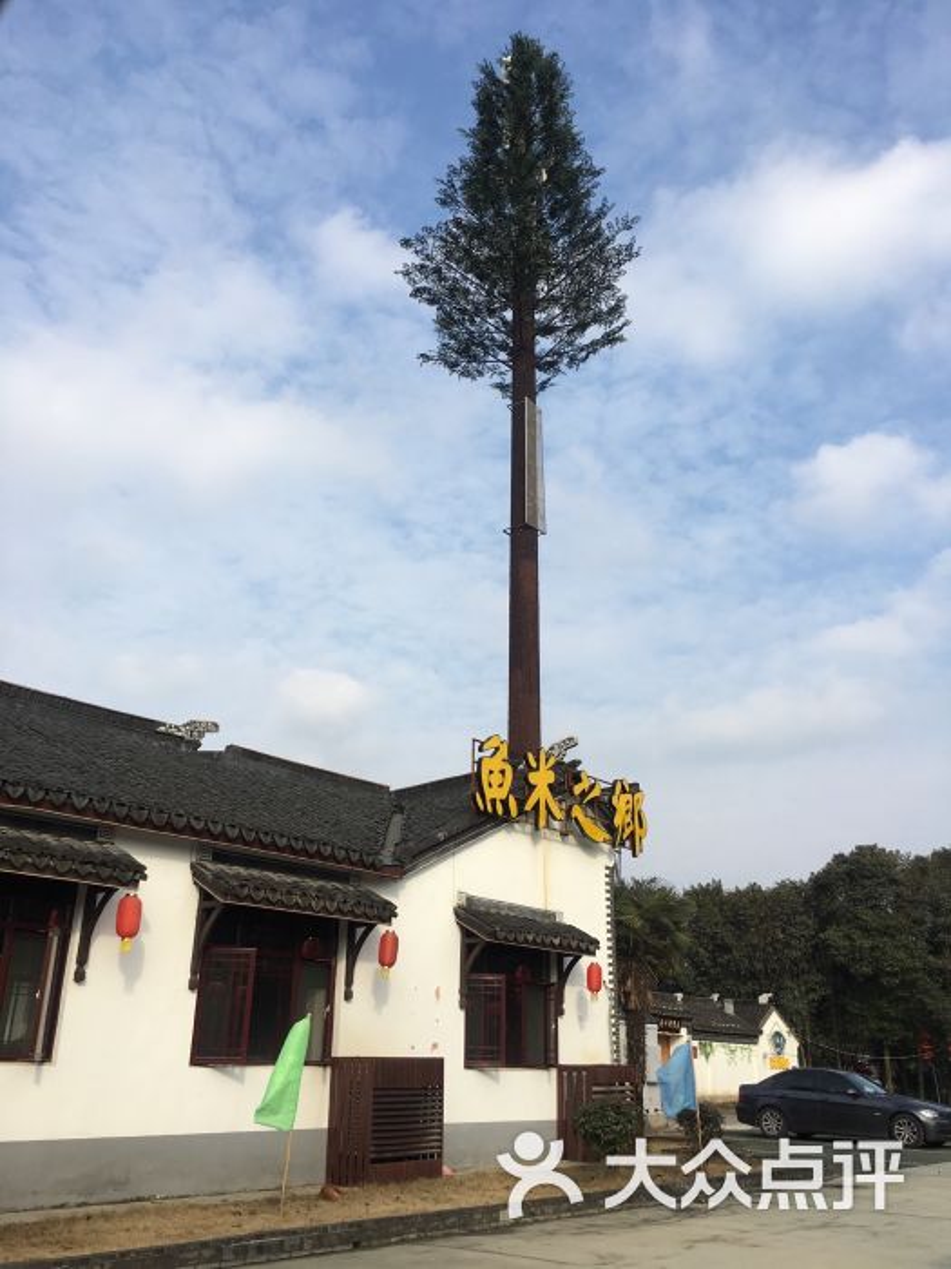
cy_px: 634
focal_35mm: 29
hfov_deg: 48.2
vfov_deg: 61.7
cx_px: 476
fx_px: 1062
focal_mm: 4.15
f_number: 2.2
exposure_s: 1/1538
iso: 25
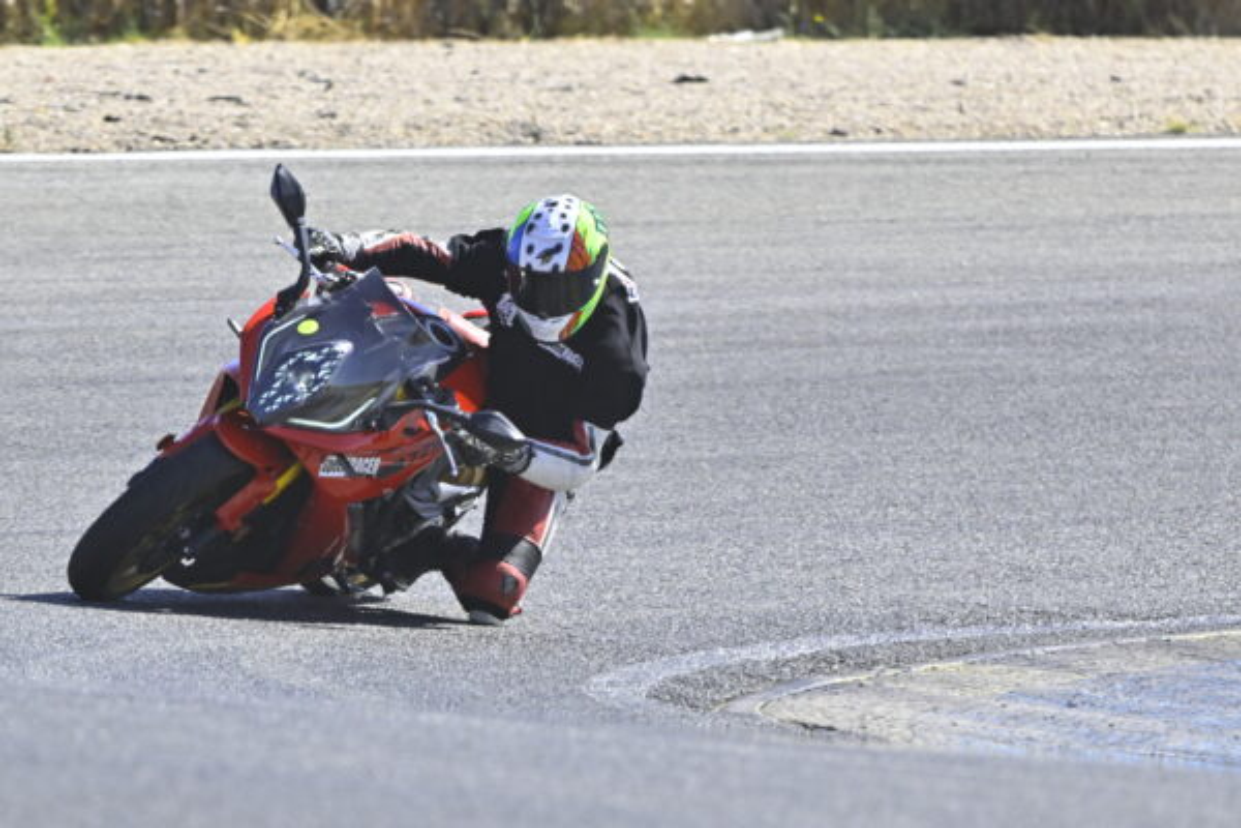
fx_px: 27403
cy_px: 414
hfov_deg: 2.6
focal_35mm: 795
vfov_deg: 1.7
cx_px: 620
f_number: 8
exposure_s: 1/2500
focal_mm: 530
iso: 1250
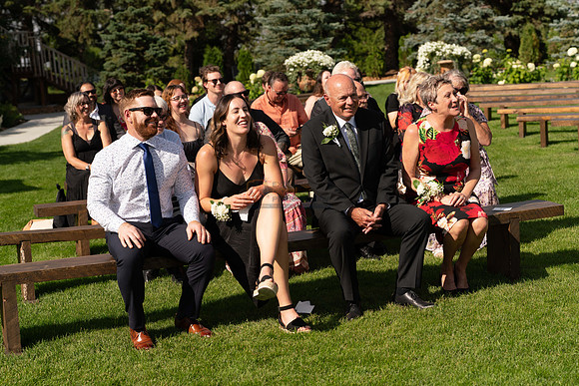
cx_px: 290
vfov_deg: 19.5
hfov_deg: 28.8
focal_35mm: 70
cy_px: 193
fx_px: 1126
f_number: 4.5
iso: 400
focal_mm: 70
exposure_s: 1/3200
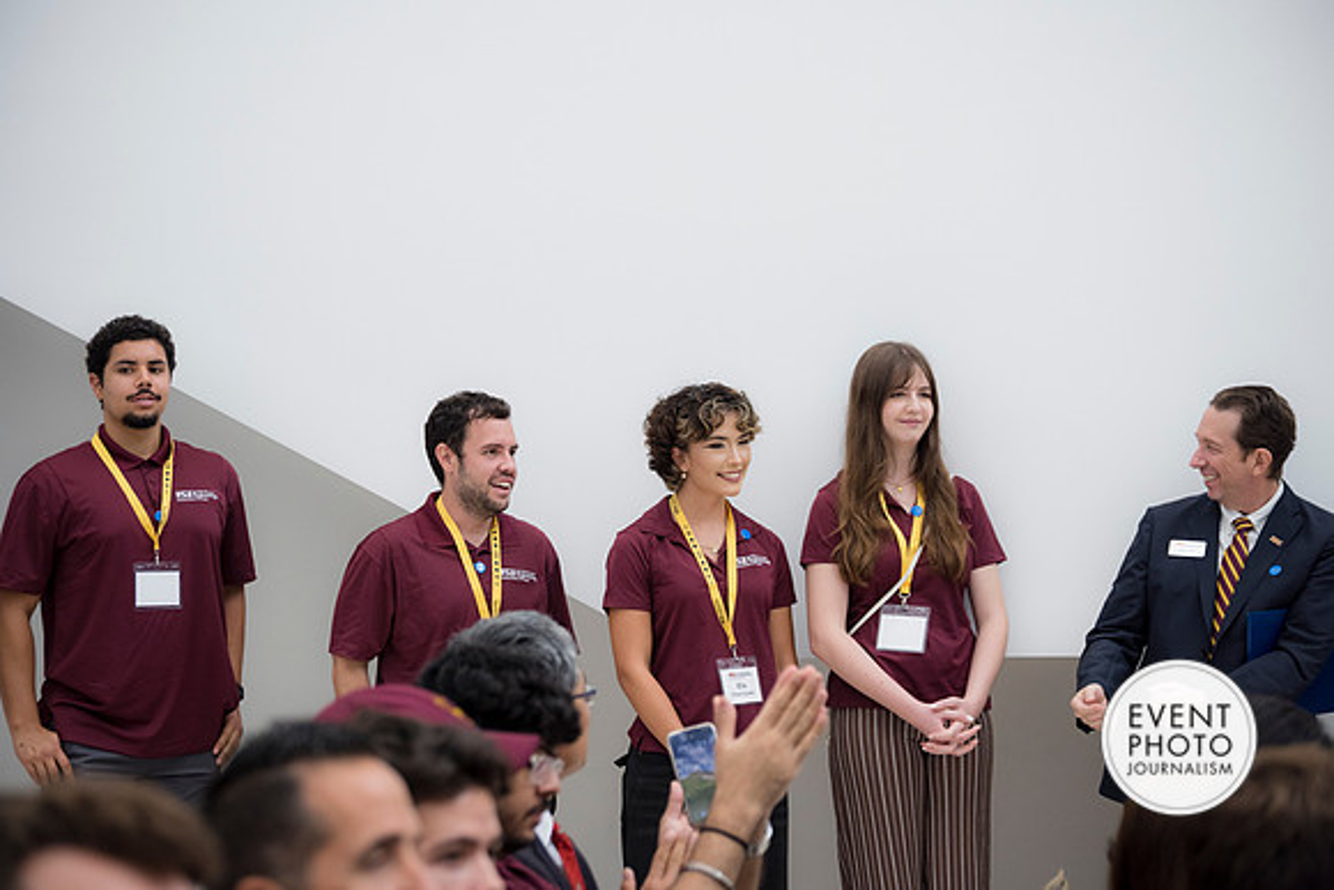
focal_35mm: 95
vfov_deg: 14.4
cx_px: 667
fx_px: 3521
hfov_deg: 21.5
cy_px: 445
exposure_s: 1/500
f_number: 4.5
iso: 450
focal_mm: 95
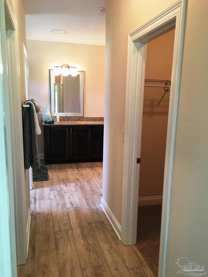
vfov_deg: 61.7
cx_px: 104
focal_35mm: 29
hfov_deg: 48.2
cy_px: 138
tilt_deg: -9.7
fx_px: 232
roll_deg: -1.3
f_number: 2.2
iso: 40
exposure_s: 1/15
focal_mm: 4.15
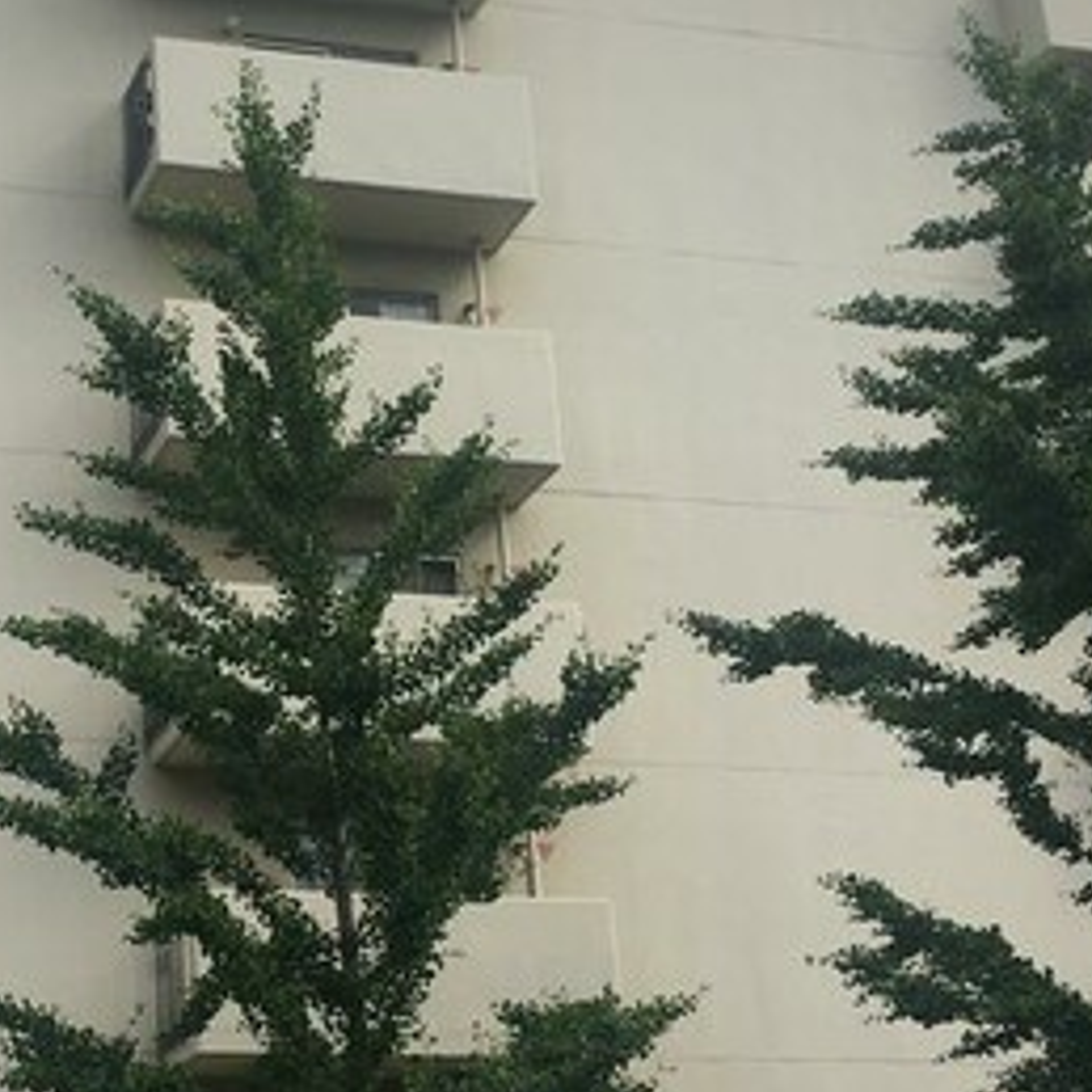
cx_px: 171
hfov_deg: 23.8
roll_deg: +1.7
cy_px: 586
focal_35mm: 71
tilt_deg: +20.3
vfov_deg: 24.3
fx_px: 2534
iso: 25
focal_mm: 4.15
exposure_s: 1/1099
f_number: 2.2
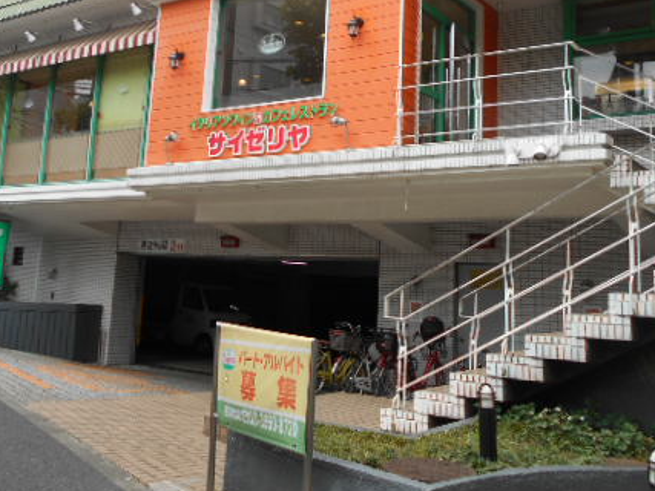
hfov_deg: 47.9
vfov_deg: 36.1
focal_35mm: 39
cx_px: 337
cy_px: 130
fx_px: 738
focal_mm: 4.6
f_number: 3.2
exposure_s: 1/320
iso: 80
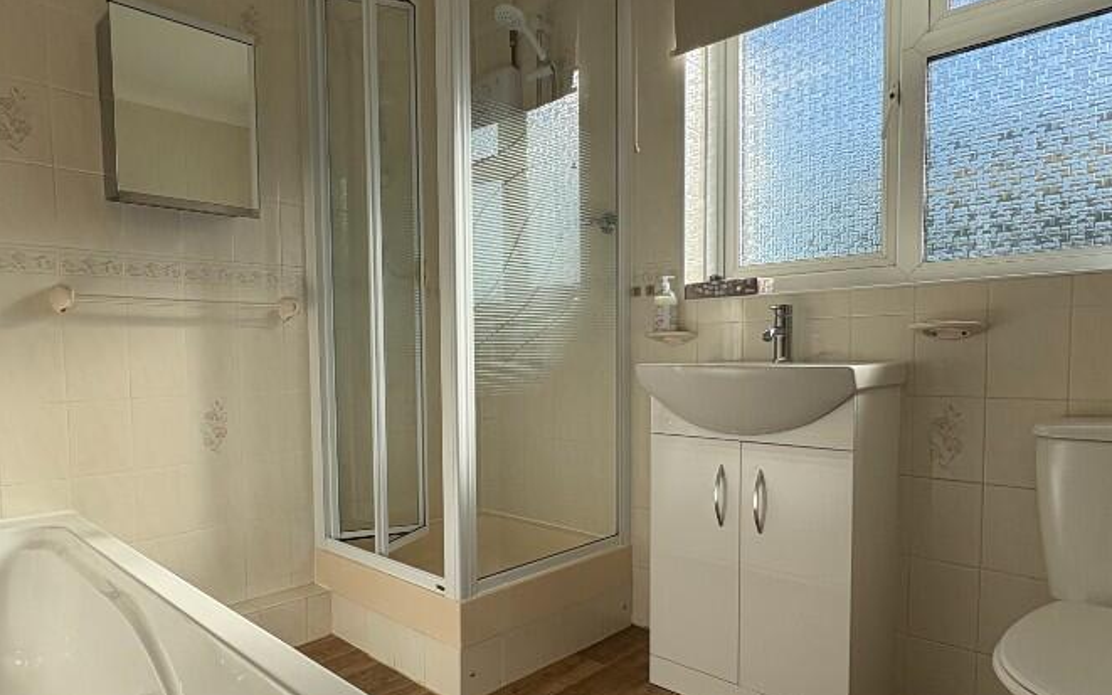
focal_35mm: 23
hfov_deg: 77.1
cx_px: 523
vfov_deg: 52.8
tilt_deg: -3.3
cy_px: 397
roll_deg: +1.1
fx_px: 697
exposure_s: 1/796
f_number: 2.2
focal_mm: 2.22
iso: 64
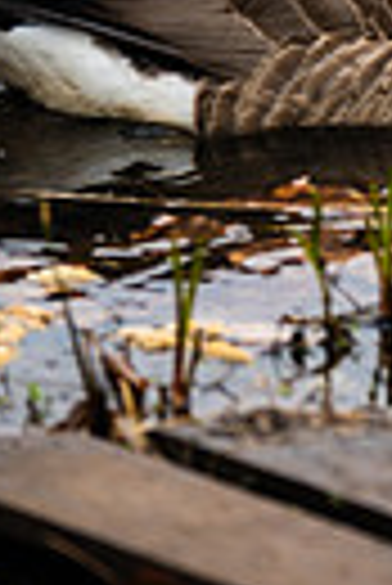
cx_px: 487
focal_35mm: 669
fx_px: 10897
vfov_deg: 3.1
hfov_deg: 2.1
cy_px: -81
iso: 80
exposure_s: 1/320
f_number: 2.8
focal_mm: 150
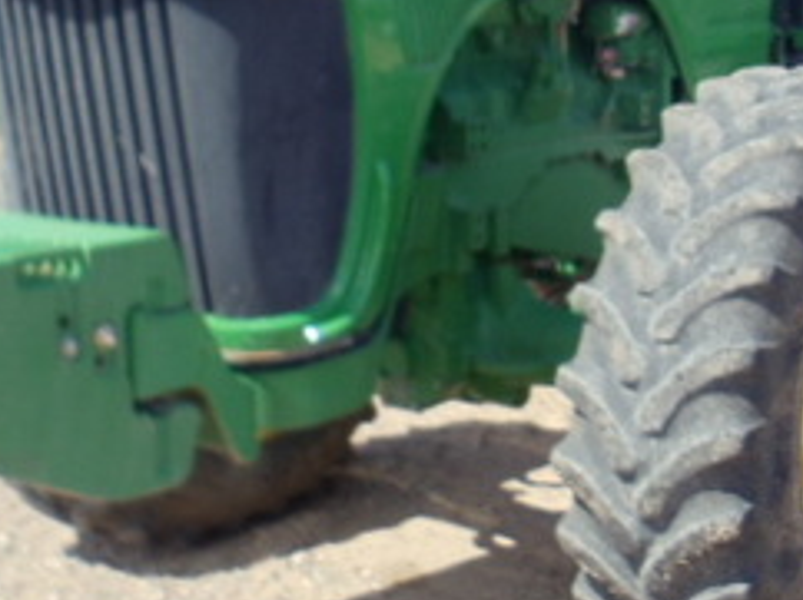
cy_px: 76
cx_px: 743
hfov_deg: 19.4
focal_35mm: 99
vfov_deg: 14.8
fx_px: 2294
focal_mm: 6
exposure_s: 1/400
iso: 80
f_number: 3.5
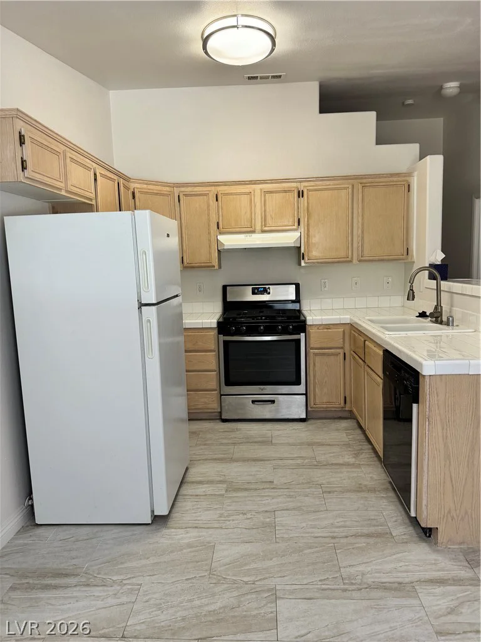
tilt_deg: -7.9
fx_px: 445
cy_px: 321
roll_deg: +2.4
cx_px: 240
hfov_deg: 56.8
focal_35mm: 24
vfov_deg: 71.6
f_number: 1.78
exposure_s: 1/120
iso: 200
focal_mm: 6.76
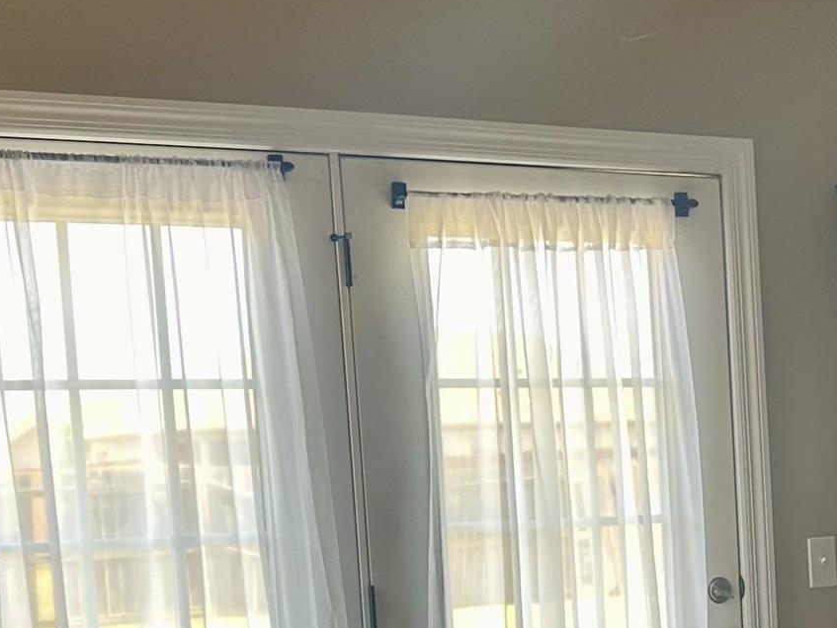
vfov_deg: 16.5
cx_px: 940
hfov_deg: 21.3
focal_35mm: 87
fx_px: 2105
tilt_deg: -5.1
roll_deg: +2.0
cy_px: 666
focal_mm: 6.86
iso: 80
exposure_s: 1/120
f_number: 1.78
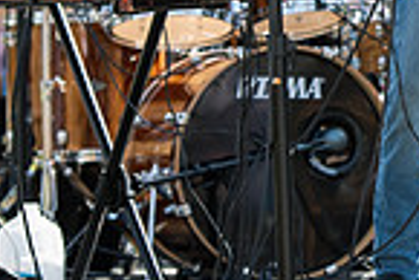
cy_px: -85
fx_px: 4753
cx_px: 558
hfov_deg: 5.0
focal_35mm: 408
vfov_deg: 3.4
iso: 250
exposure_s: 1/500
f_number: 4
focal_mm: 102
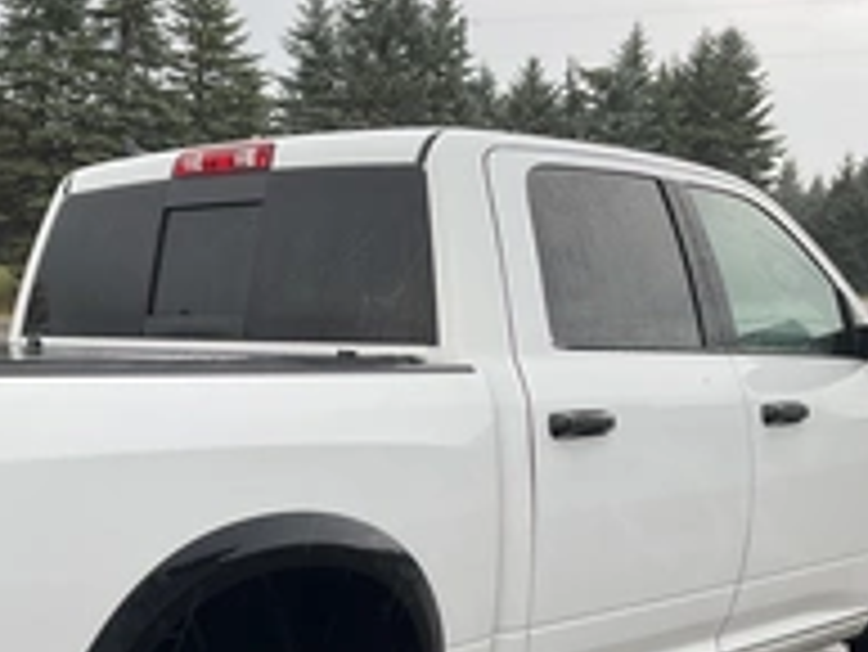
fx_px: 1505
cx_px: 175
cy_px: 526
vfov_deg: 24.0
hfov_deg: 31.4
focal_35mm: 60
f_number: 1.8
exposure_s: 1/122
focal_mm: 3
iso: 16
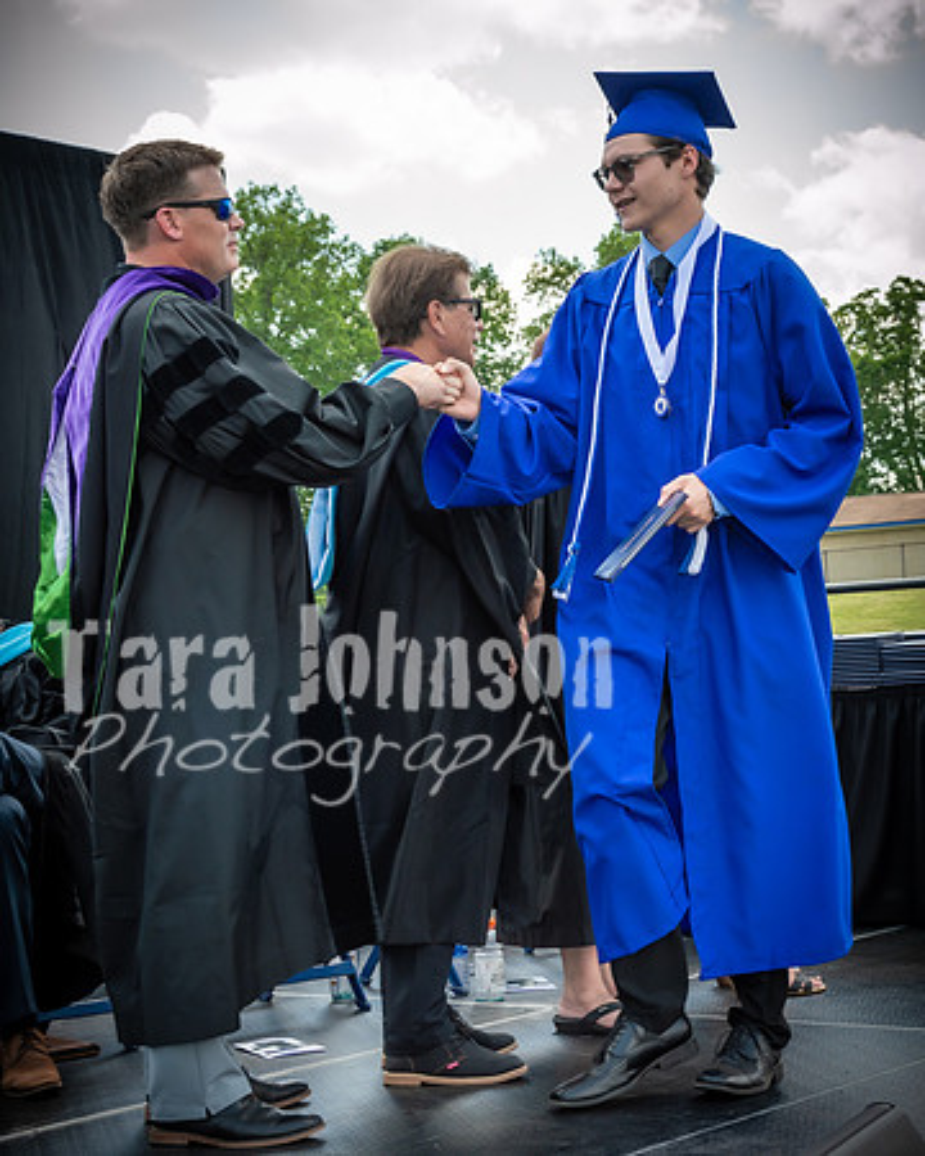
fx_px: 2315
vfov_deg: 28.0
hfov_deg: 22.4
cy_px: 578
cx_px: 690
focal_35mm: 68
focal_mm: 32
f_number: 7.1
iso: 200
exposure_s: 1/200
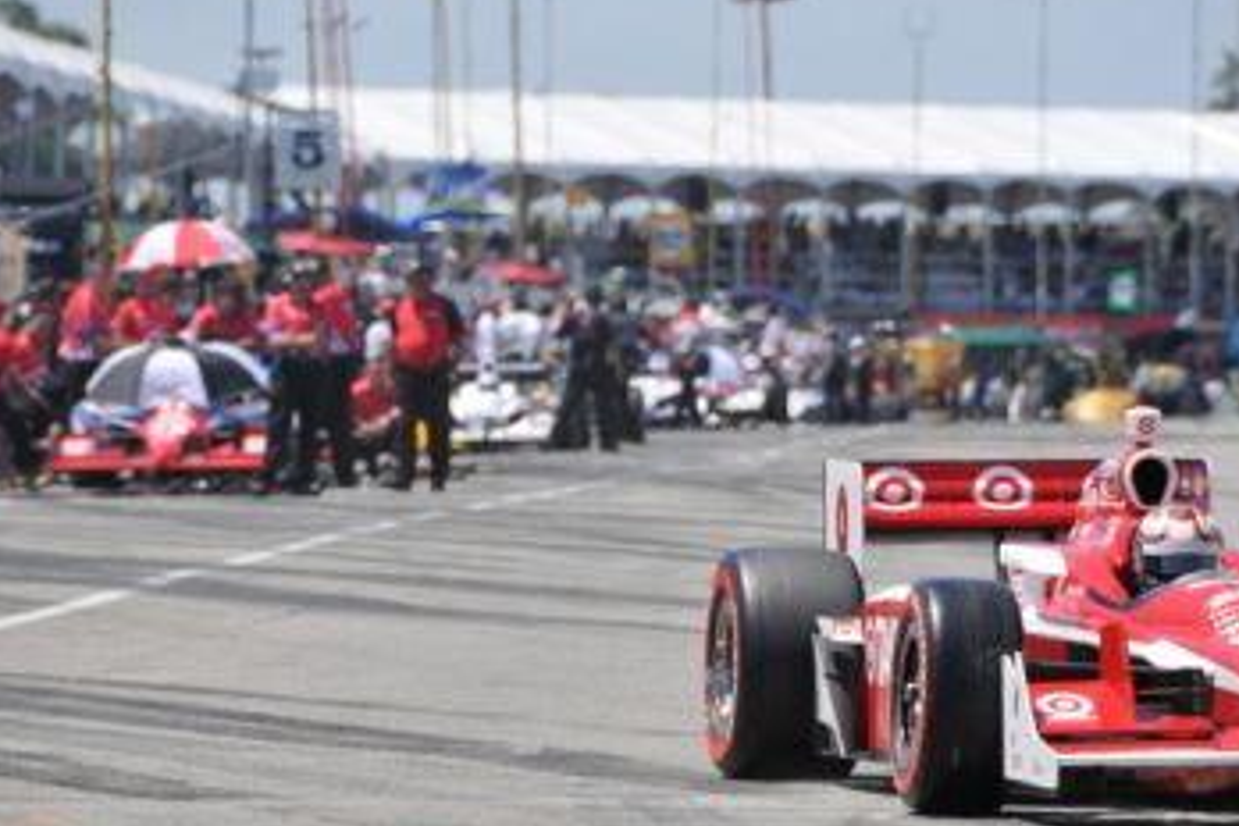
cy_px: 486
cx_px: 716
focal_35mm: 431
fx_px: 14832
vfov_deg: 3.2
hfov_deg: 4.8
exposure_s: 1/2000
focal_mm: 200
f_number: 6.3
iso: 400
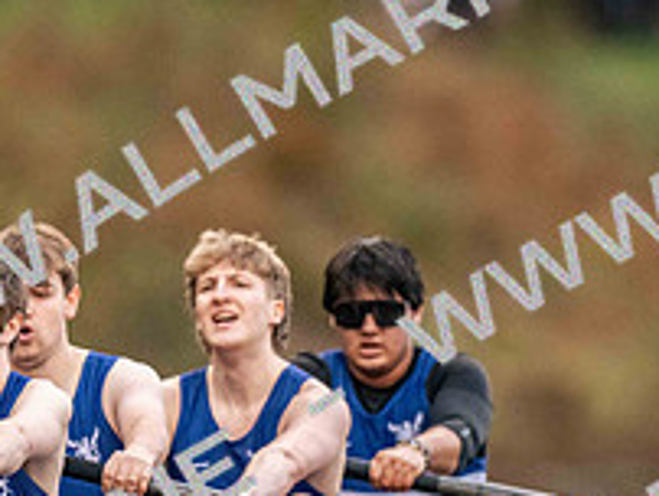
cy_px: 419
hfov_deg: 1.2
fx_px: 31525
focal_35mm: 1654
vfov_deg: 0.9
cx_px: 160
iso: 3200
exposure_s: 1/2500
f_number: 4
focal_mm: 600
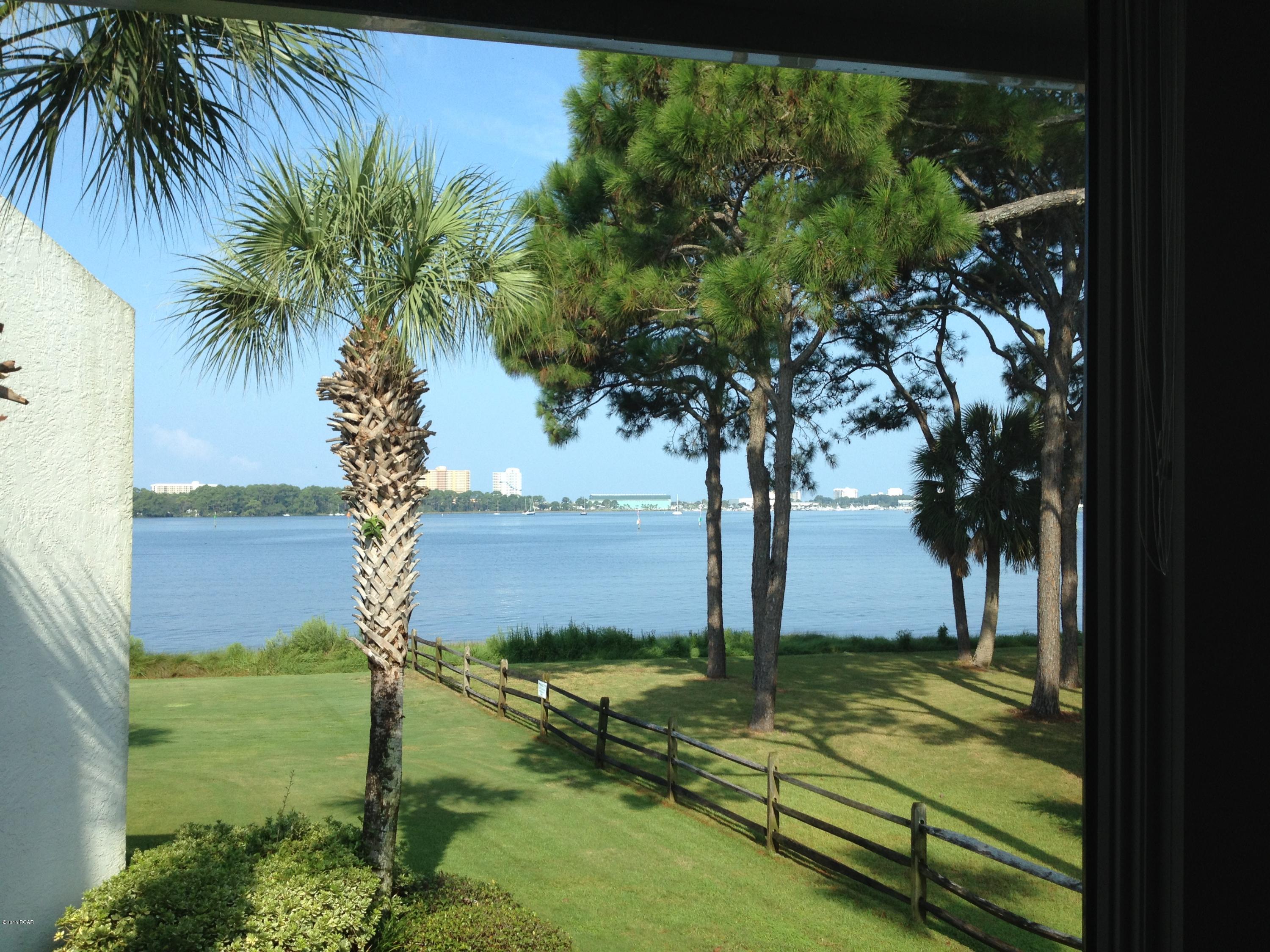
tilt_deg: +1.0
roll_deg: +0.4
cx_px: 635
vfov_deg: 40.7
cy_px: 476
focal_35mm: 35
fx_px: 1284
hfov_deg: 52.6
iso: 50
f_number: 2.4
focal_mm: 4.28
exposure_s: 1/717
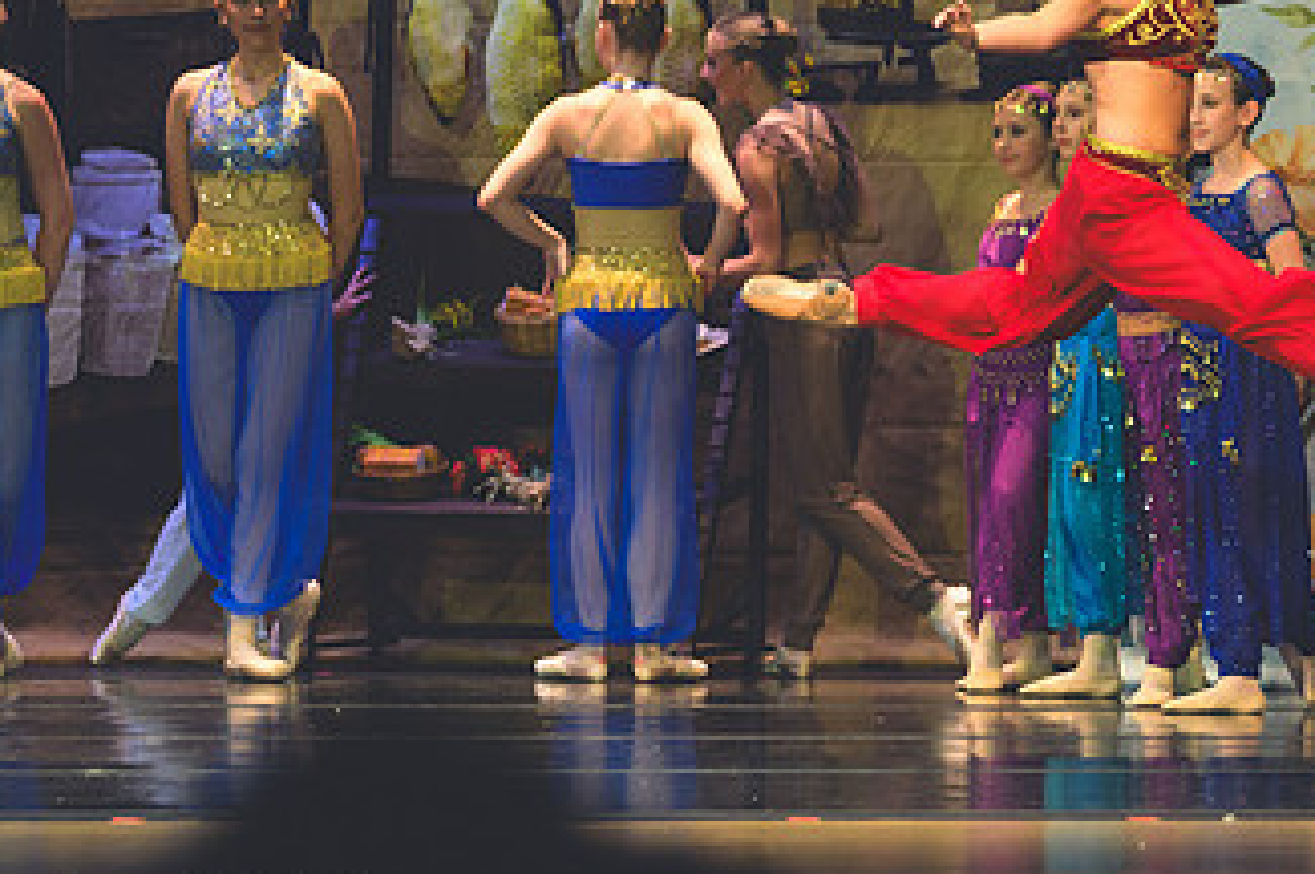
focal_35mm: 387
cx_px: 1092
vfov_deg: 3.5
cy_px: 518
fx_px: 14122
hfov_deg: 5.3
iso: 2200
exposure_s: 1/500
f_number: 2.8
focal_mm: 145
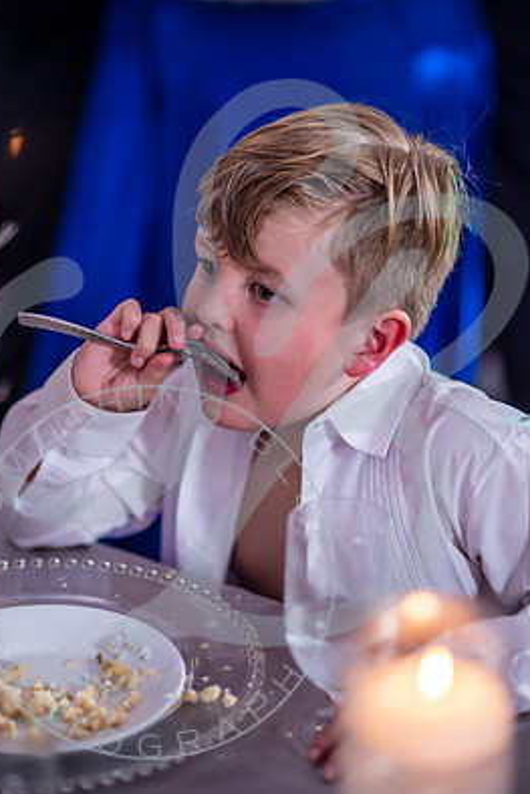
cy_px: 419
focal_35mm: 97
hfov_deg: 14.1
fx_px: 2140
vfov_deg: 21.0
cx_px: 240
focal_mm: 85
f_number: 1.8
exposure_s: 1/200
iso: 400
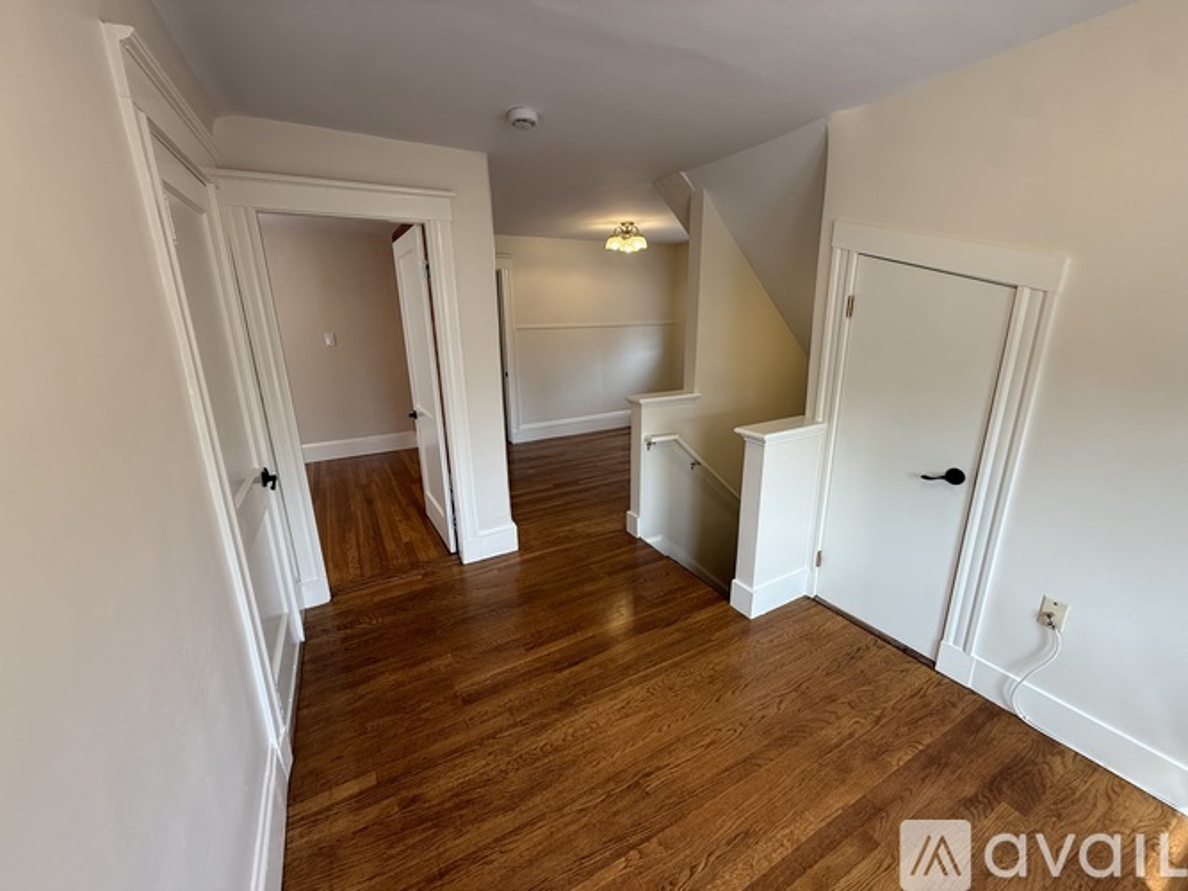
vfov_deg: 85.7
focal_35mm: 14
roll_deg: +0.8
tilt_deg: -15.7
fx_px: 480
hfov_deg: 102.1
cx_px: 594
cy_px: 446
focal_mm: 2.22
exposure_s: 1/120
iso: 80
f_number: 2.2
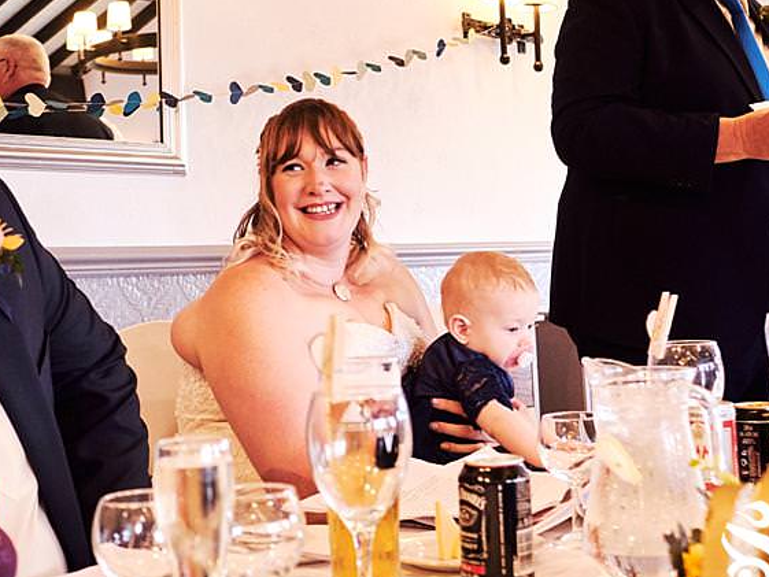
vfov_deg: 24.2
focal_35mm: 60
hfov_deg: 32.2
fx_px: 1333
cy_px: 145
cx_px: 387
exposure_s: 1/160
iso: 4000
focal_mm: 23
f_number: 2.8
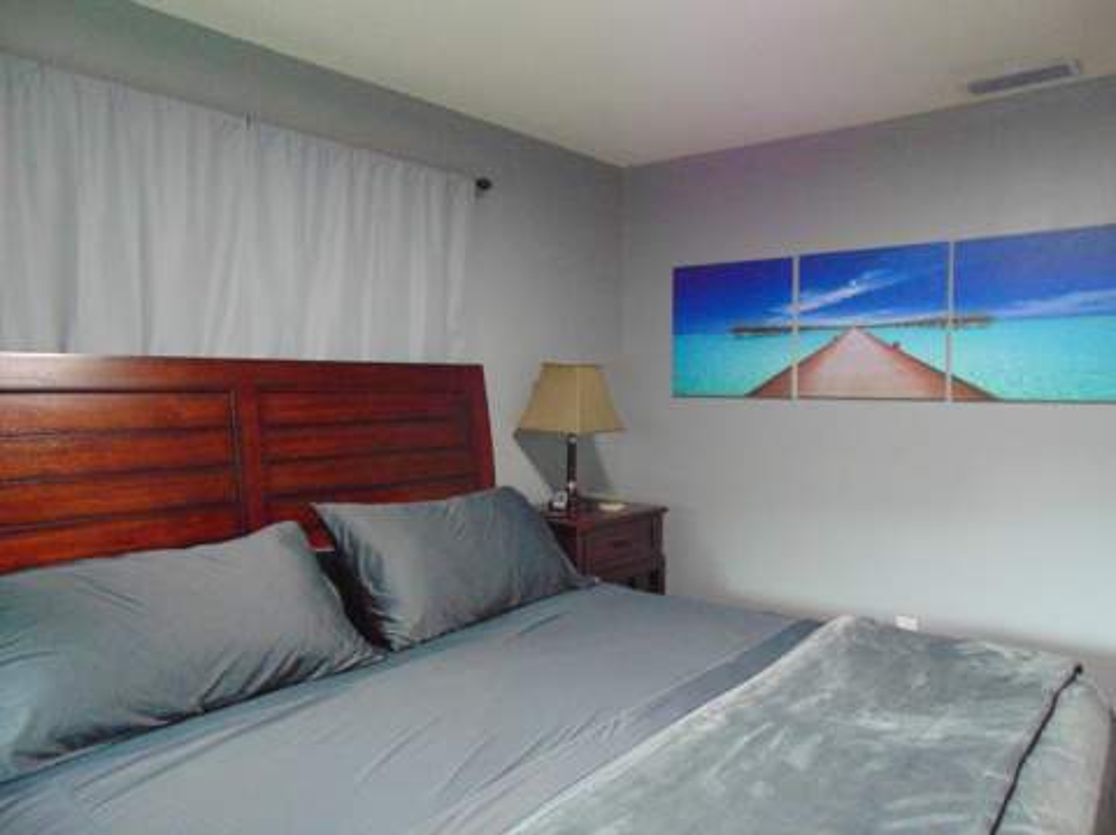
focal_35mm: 25
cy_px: 418
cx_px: 558
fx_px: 805
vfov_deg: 54.8
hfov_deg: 69.4
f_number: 3
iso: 500
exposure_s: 1/20
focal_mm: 4.5
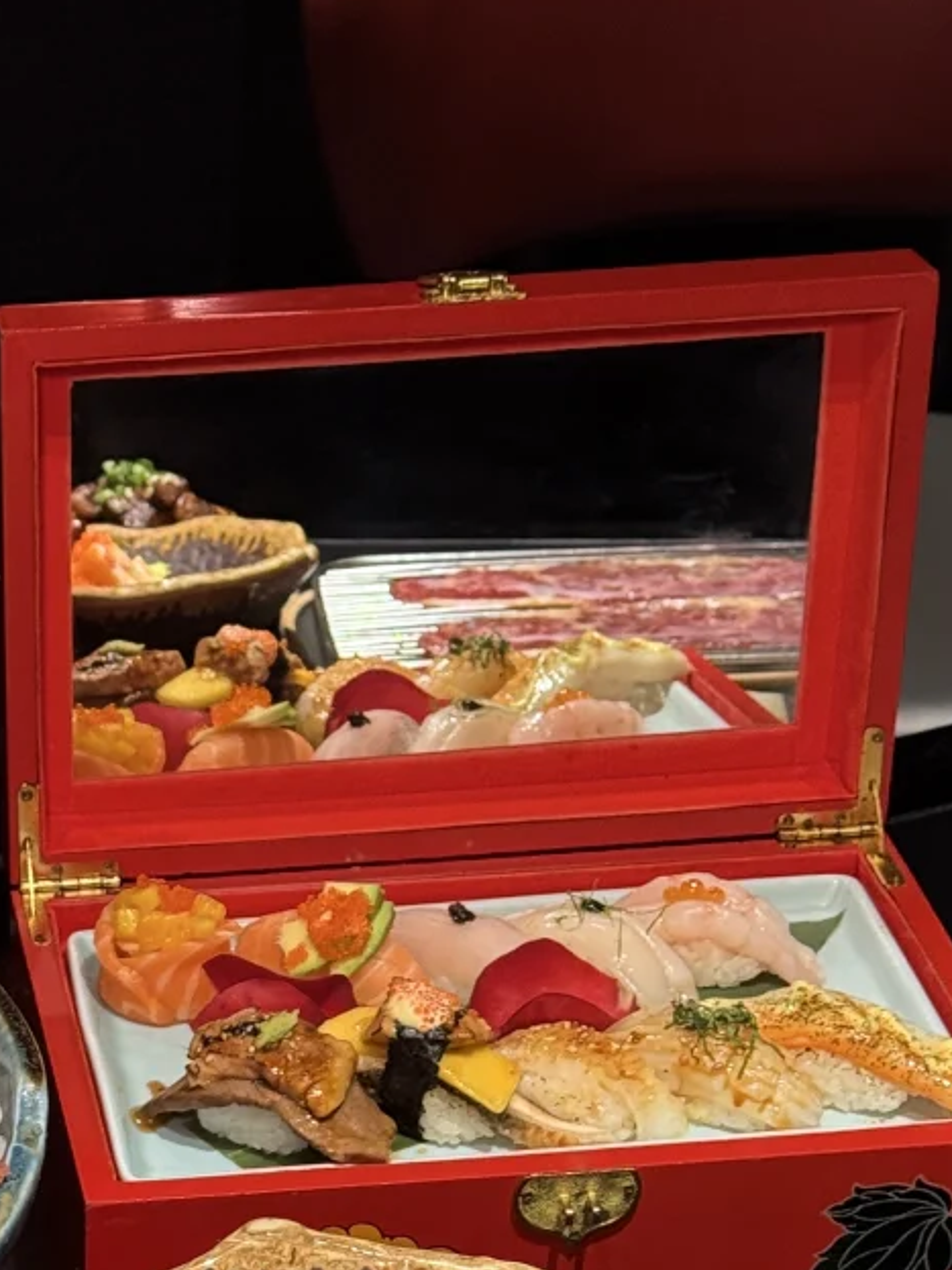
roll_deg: +0.4
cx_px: -31
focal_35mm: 111
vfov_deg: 17.3
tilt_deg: -35.9
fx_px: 4072
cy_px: 1262
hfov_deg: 13.1
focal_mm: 6.76
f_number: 1.78
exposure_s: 1/50
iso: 100
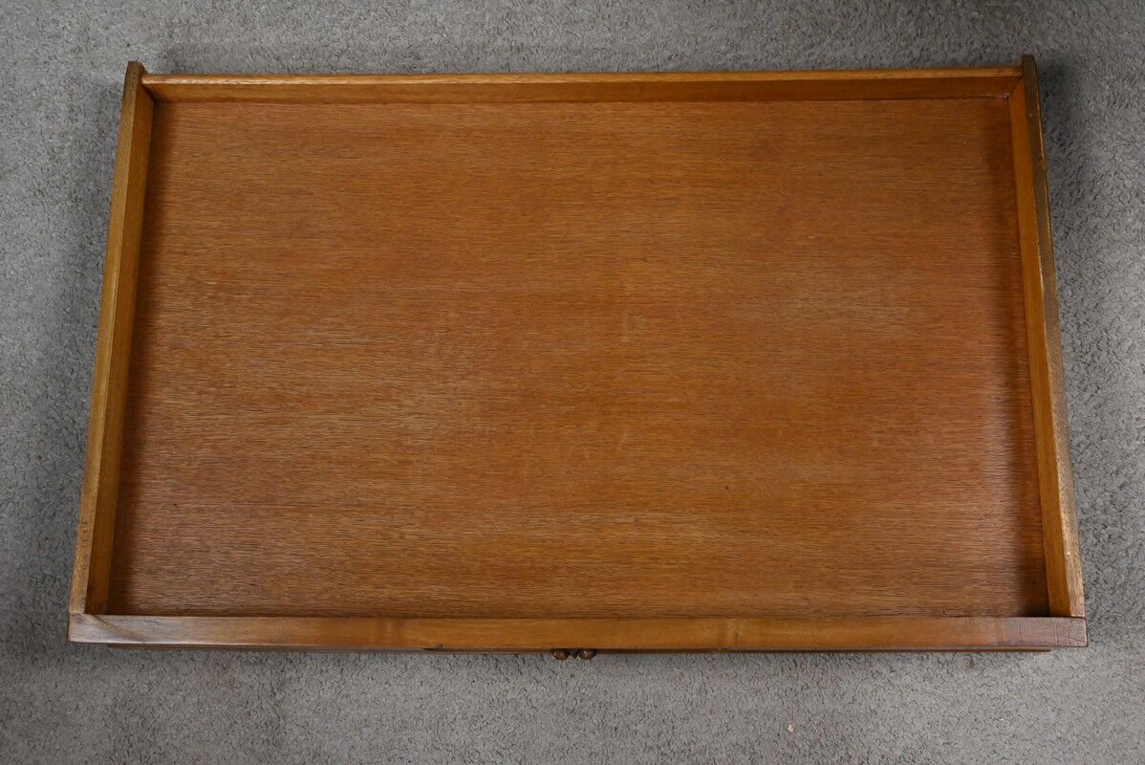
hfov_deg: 49.5
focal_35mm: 39
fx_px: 1241
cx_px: 572
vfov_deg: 34.2
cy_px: 382
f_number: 5.6
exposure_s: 1/125
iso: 5000
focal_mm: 39
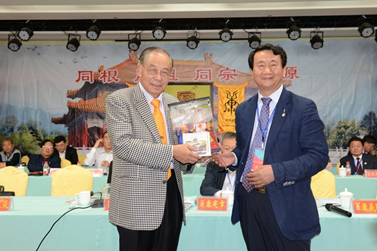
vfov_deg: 35.1
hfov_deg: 50.7
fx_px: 398
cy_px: 126
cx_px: 188
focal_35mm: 38
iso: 800
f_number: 8
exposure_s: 1/60
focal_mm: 38
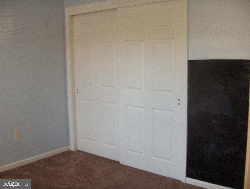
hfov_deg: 47.8
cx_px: 125
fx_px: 282
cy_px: 94
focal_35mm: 39
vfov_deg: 36.9
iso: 131
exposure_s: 1/66
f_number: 2.8
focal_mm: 8
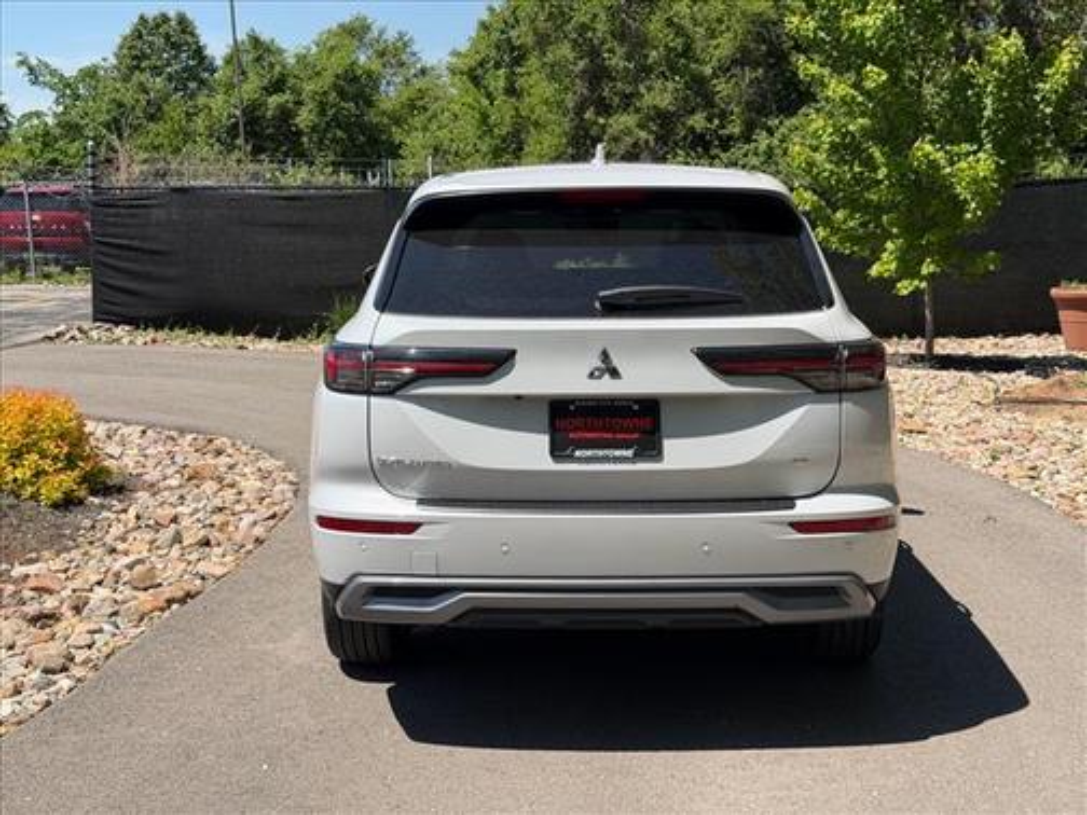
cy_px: 408
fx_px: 1507
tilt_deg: -6.7
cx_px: 544
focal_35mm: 48
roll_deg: +4.0
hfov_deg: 39.7
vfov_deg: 30.3
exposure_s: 1/5208
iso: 80
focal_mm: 6.76
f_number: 1.78
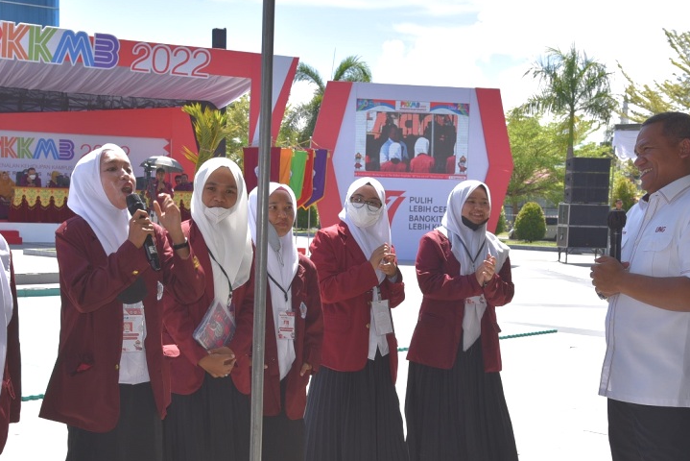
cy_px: 272
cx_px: 315
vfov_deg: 23.8
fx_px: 1093
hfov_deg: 35.0
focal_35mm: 57
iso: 100
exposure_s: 1/200
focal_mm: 40
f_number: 7.1
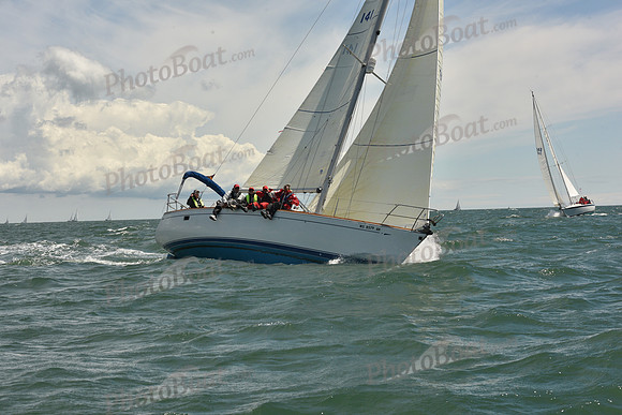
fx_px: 1210
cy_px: 208
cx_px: 311
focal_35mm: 70
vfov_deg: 19.5
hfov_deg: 28.8
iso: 320
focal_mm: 70
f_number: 13
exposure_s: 1/800
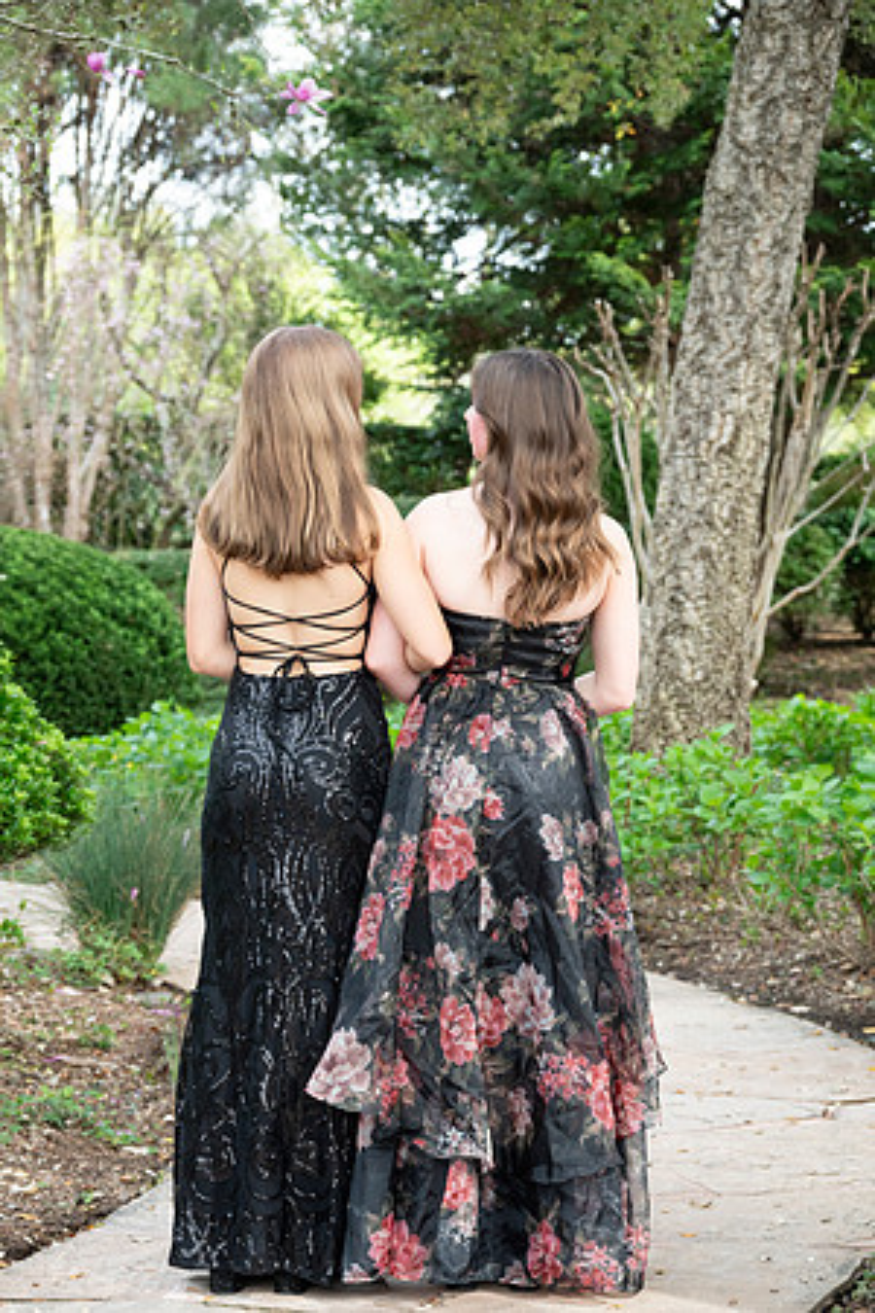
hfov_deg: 16.9
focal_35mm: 81
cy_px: 656
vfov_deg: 25.1
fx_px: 2953
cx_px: 438
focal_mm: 81
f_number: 7.1
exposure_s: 1/400
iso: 1250
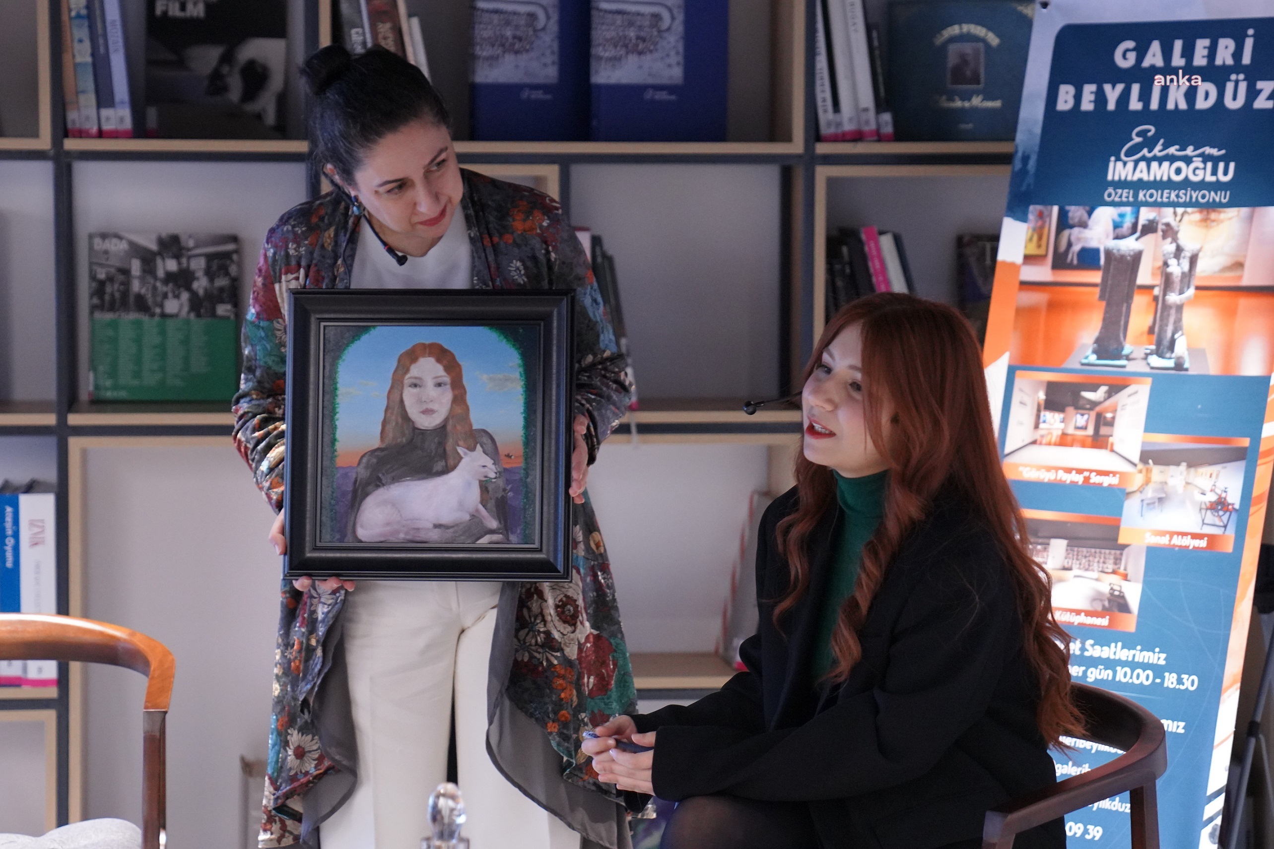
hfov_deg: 19.5
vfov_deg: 13.0
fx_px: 3715
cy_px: 424
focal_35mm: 105
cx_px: 637
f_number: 2.8
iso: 2500
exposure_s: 1/100
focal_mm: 70
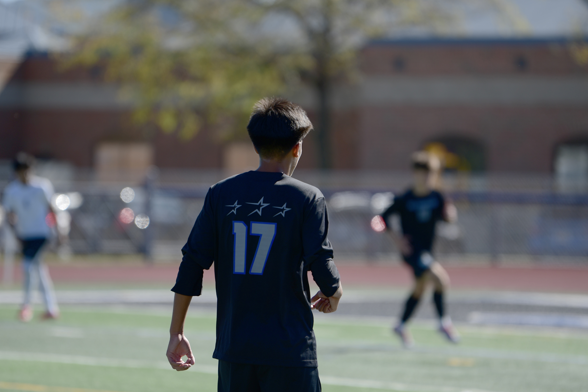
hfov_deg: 6.6
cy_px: 192
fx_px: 5095
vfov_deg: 4.4
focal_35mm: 312
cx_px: 283
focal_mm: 200
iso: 100
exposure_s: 1/1600
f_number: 2.8
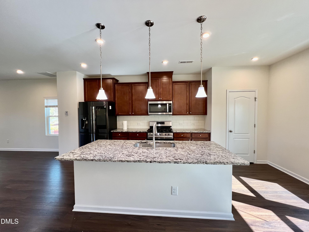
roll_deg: -0.3
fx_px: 116
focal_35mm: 13
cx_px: 154
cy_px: 116
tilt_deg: -2.0
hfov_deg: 106.2
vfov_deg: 89.9
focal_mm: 1.57
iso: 160
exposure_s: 1/120
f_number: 1.8
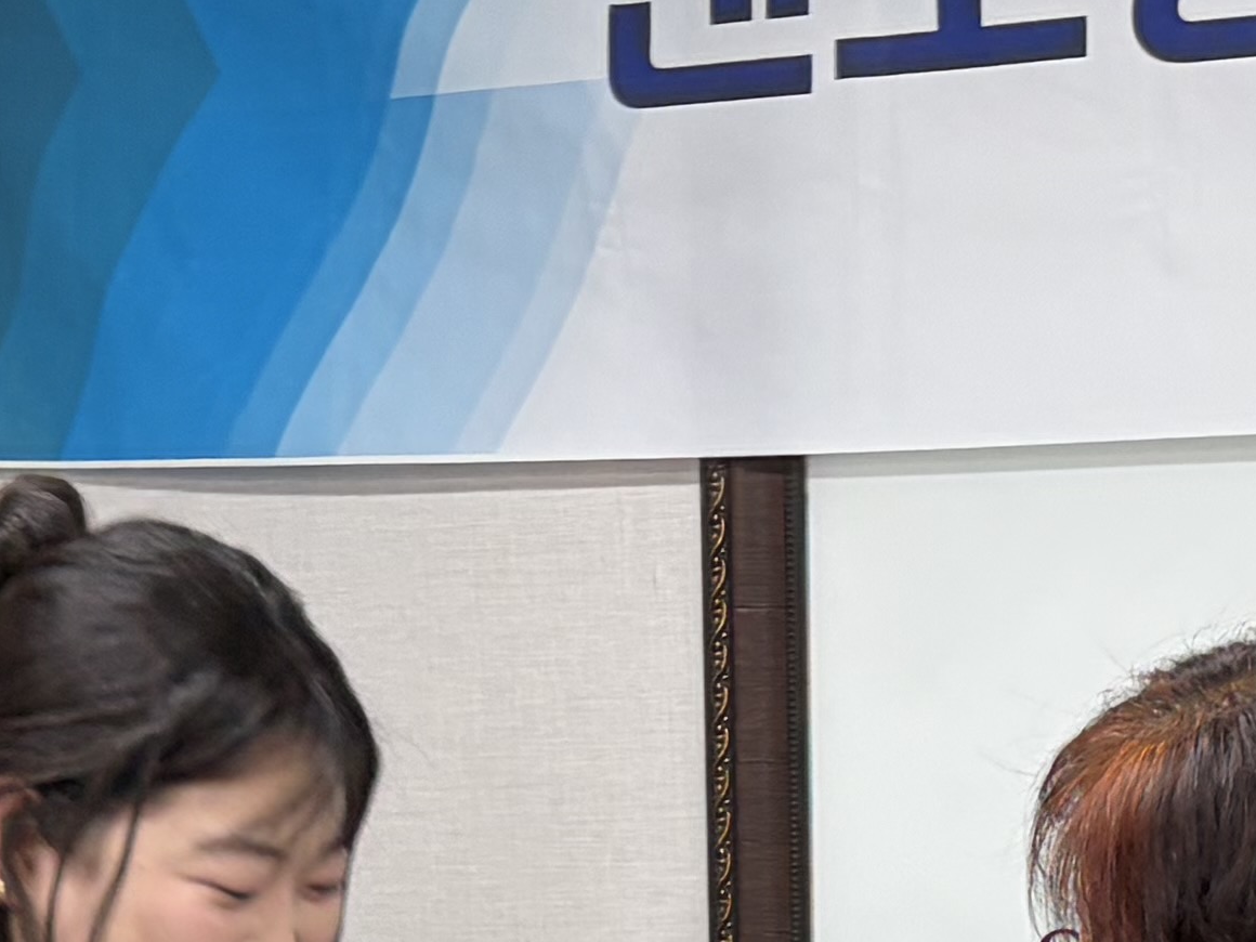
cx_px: 907
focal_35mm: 128
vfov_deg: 10.6
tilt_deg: -13.5
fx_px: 4644
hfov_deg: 15.3
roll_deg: +2.3
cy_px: 1884
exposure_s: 1/60
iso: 64
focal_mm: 5.96
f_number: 1.6
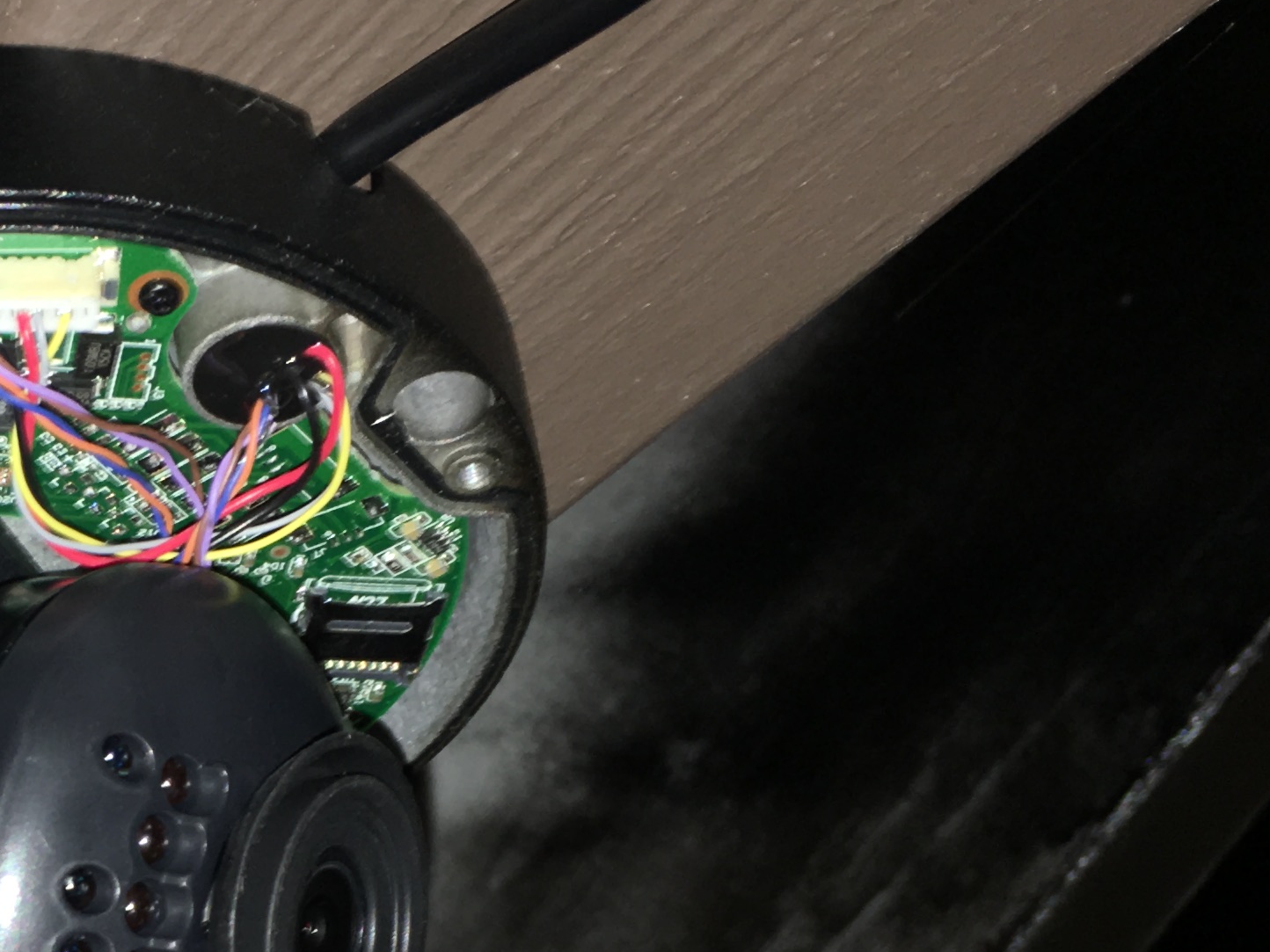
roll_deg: +5.3
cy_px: 983
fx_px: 2972
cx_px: -28
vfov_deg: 17.7
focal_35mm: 81
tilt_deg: +31.3
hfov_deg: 23.1
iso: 25
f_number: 2.2
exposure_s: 1/23
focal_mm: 4.15
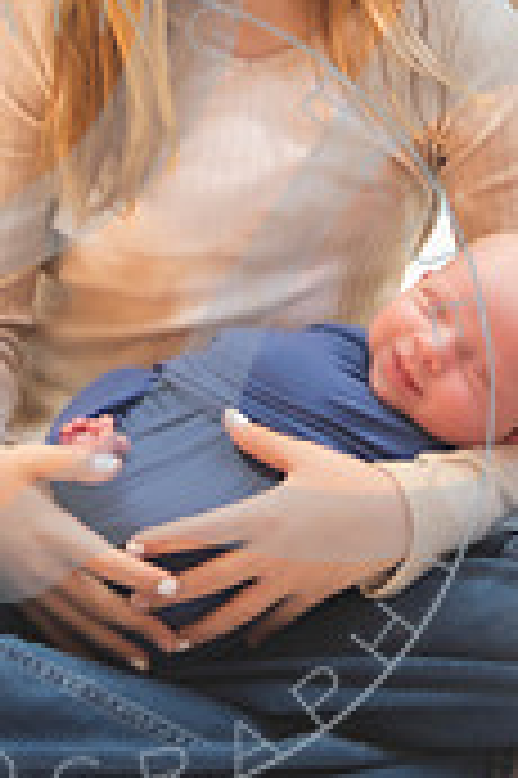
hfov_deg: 10.5
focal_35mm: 130
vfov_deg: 15.6
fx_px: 2811
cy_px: 54
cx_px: 279
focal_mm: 50
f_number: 2.8
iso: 250
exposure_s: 1/125
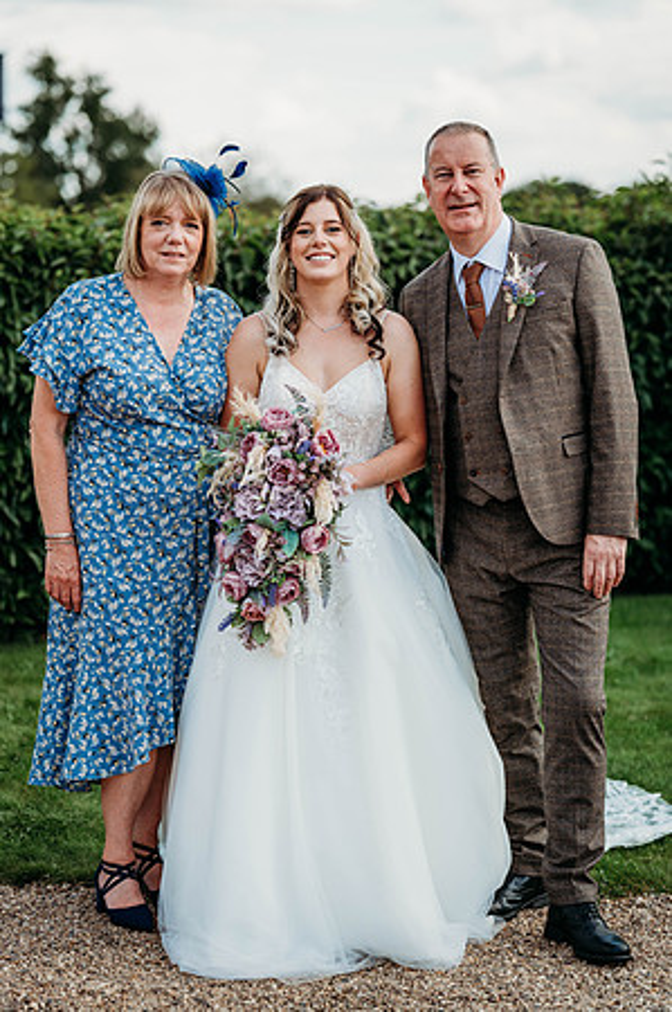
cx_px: 336
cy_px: 506
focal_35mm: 85
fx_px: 2385
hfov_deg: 16.0
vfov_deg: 23.9
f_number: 2.5
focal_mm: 85
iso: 100
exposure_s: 1/1600
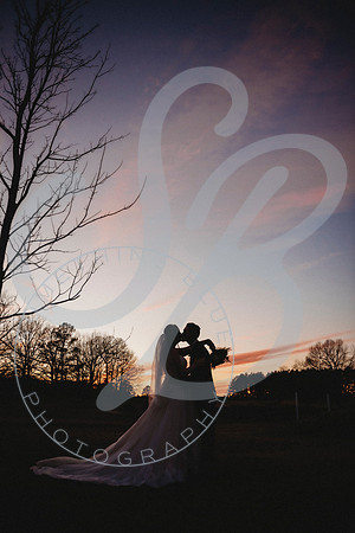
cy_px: 266
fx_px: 385
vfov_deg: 69.4
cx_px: 178
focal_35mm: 26
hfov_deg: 49.6
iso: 200
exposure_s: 1/500
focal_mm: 26
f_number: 2.8
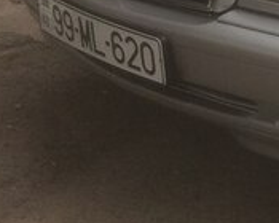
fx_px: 884
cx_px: 453
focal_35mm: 107
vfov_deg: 14.0
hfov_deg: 16.0
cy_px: -37
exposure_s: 1/100
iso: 32
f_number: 2.2
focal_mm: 4.15
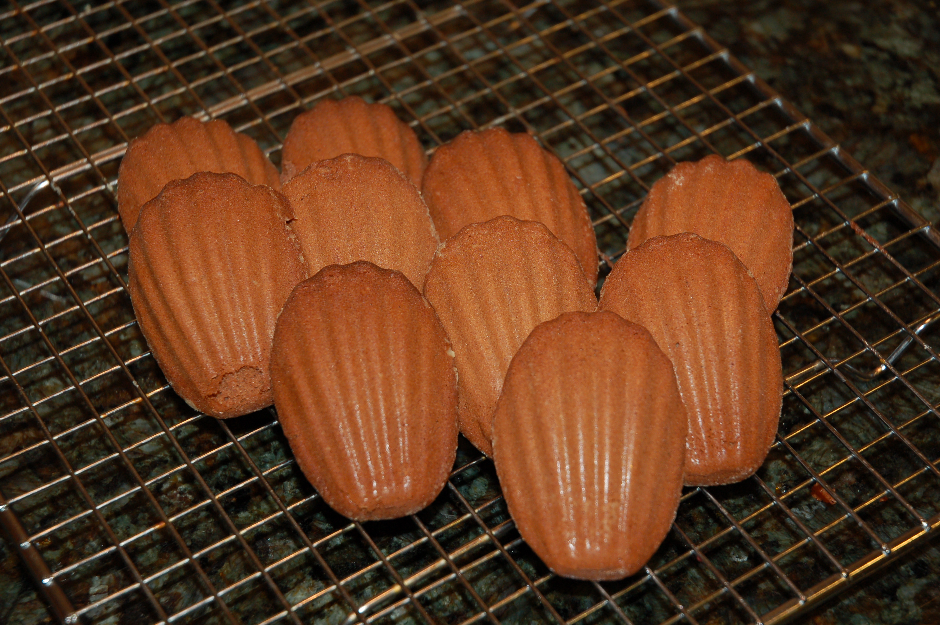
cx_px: 470
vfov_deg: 17.5
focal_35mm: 78
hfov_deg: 26.0
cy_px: 312
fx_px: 2035
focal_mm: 52
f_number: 4.5
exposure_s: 1/60
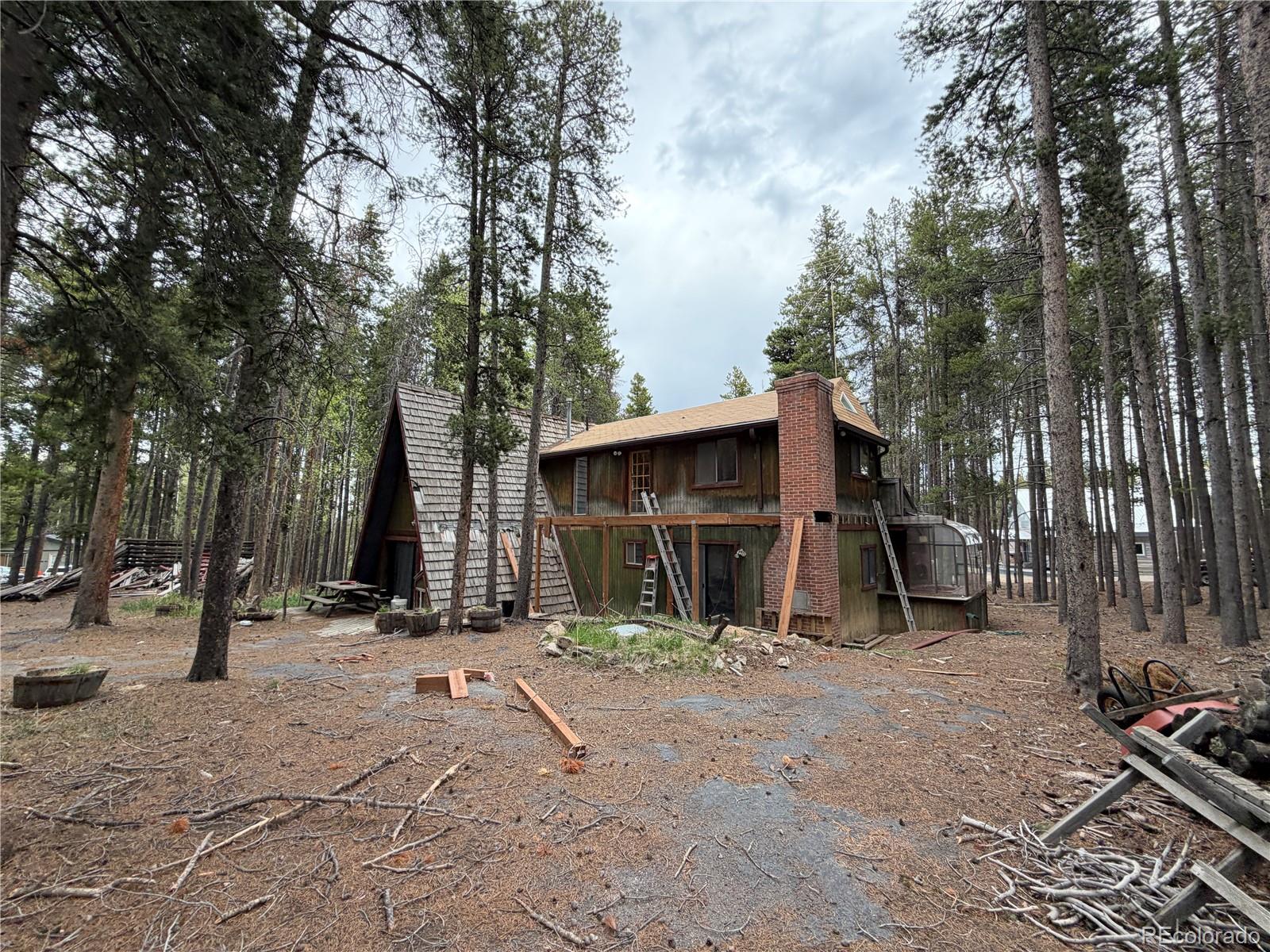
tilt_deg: +5.3
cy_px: 476
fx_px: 514
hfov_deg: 102.1
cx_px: 635
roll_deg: -0.6
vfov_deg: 85.7
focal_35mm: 14
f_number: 2.2
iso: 50
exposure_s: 1/166
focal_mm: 2.22
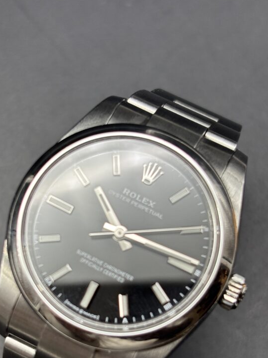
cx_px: 104
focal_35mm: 74
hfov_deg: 19.9
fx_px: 764
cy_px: 232
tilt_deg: -74.5
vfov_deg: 26.2
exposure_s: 1/100
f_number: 1.6
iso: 40
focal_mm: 5.96
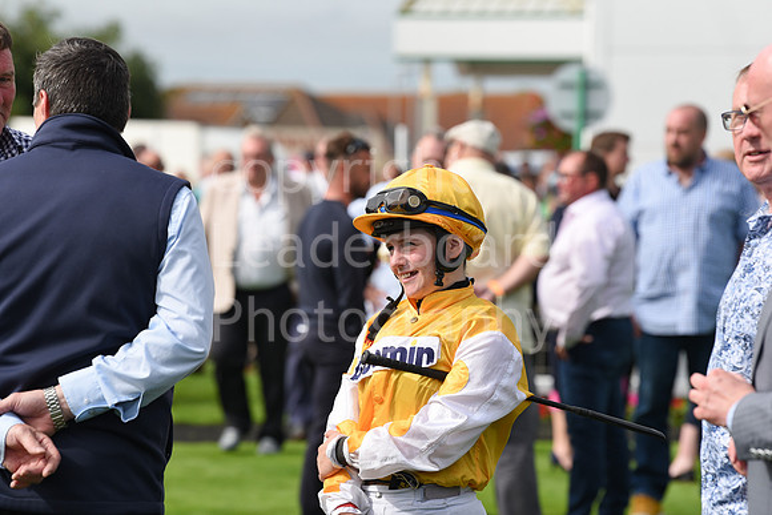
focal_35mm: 200
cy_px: 258
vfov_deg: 6.9
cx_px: 386
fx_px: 4290
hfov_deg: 10.3
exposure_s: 1/2500
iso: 400
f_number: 5.6
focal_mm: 200
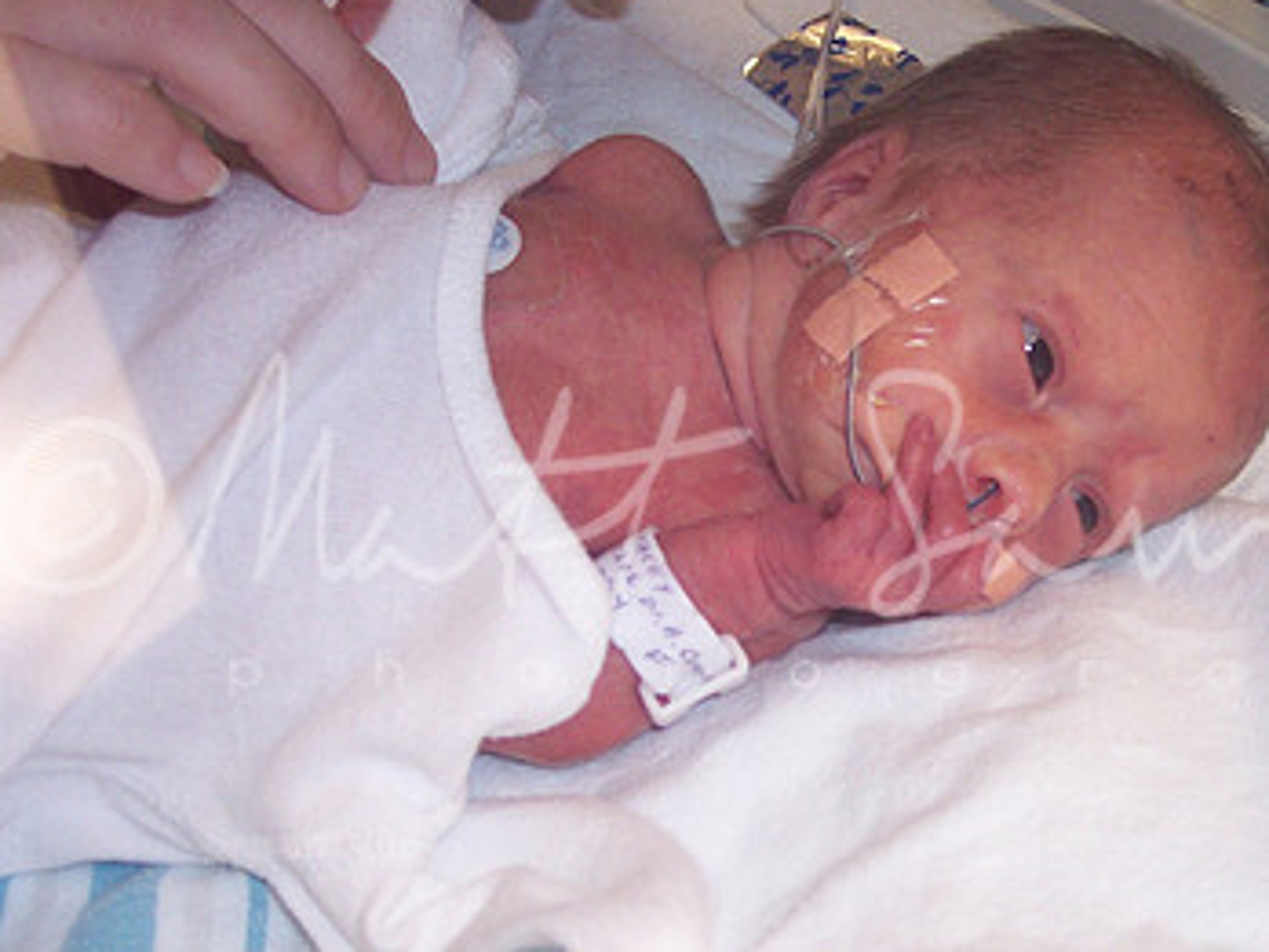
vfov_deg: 22.6
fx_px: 2383
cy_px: 538
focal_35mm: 65
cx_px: 853
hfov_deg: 29.6
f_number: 2.8
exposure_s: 1/60
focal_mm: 8
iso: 140
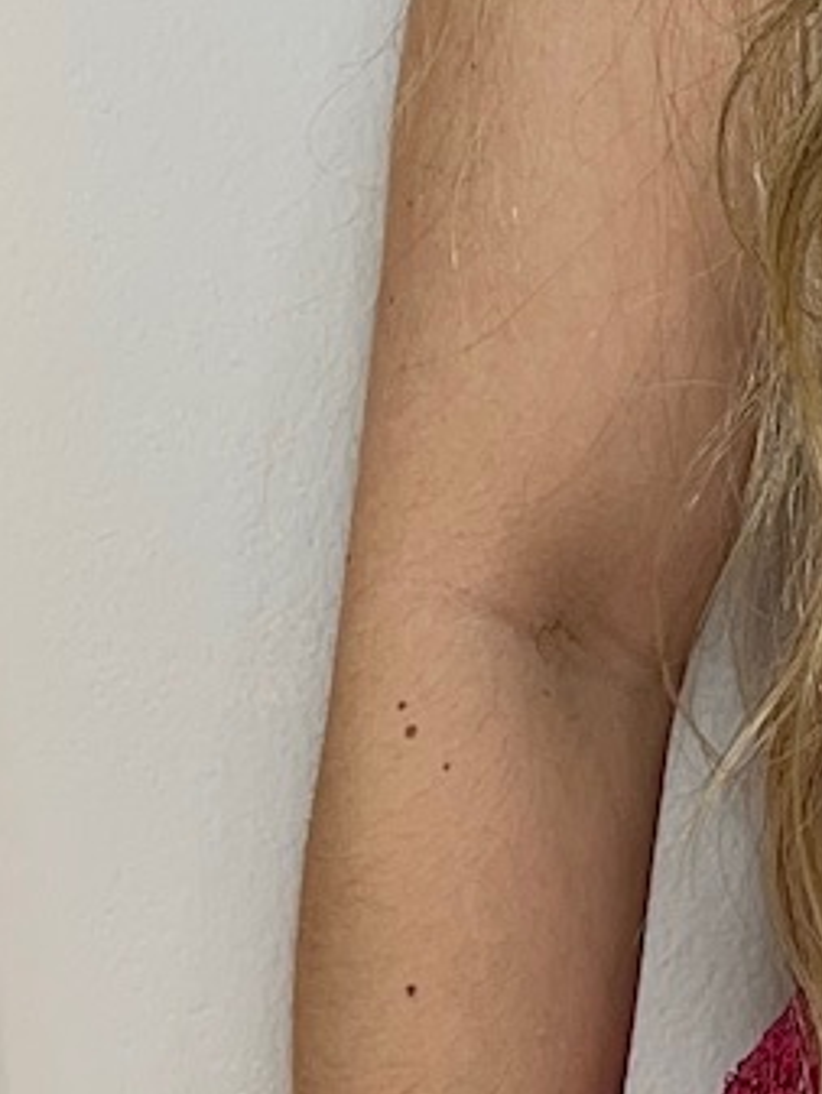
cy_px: 321
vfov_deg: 13.0
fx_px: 4810
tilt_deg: -3.5
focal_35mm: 152
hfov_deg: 9.4
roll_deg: -1.7
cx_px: 1313
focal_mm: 5.1
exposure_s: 1/120
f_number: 1.6
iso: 40
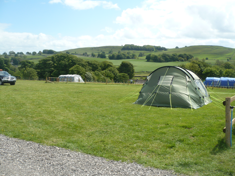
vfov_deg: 40.7
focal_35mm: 35
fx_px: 238
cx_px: 118
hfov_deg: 52.6
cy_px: 88
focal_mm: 5.8
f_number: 8
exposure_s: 1/160
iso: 100
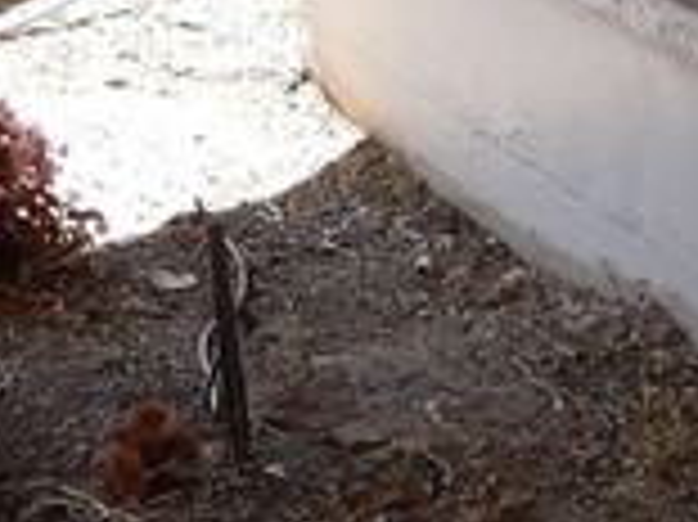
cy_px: 99
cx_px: 644
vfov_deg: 7.7
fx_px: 3869
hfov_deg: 10.3
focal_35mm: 192
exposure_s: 1/400
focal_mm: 5.1
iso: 125
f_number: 2.8
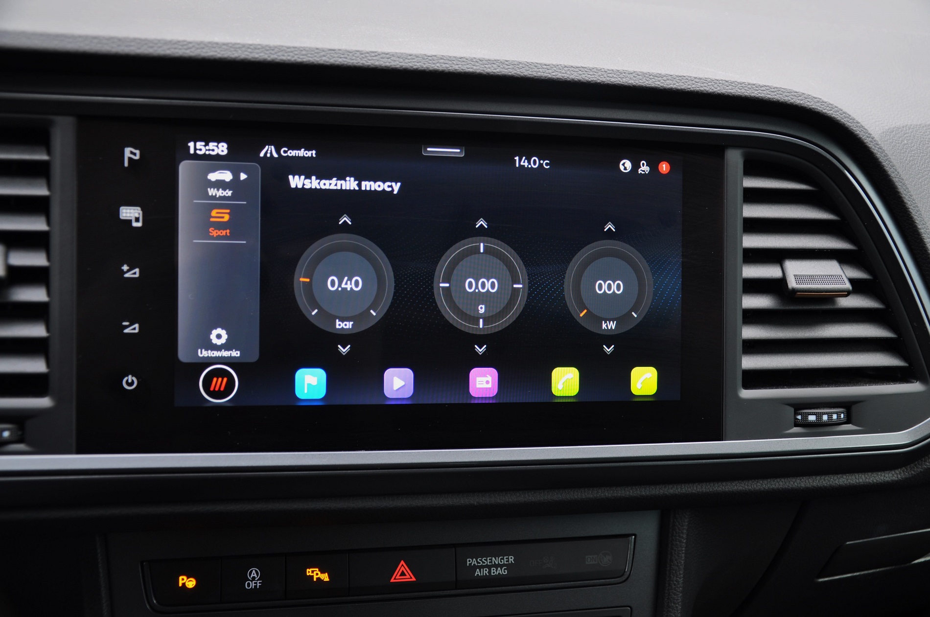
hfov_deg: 46.5
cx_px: 465
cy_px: 308
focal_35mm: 42
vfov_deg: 31.8
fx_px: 1083
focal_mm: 28
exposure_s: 1/20
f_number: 4
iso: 250
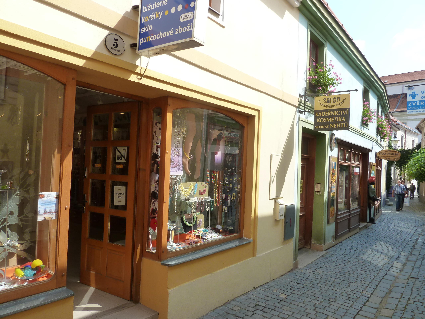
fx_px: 307
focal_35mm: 25
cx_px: 212
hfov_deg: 69.4
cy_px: 160
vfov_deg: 54.9
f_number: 4
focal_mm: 4.1
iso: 125
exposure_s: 1/320
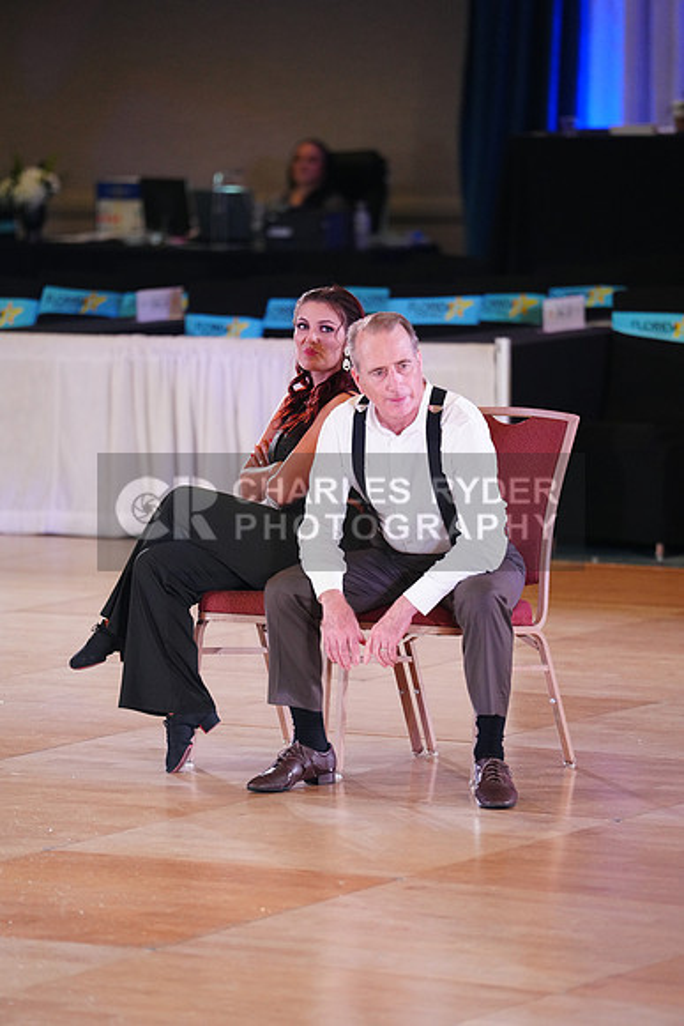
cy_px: 513
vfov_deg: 10.3
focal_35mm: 200
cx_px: 342
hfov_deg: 6.9
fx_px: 5696
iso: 2500
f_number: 2.8
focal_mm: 200
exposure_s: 1/500
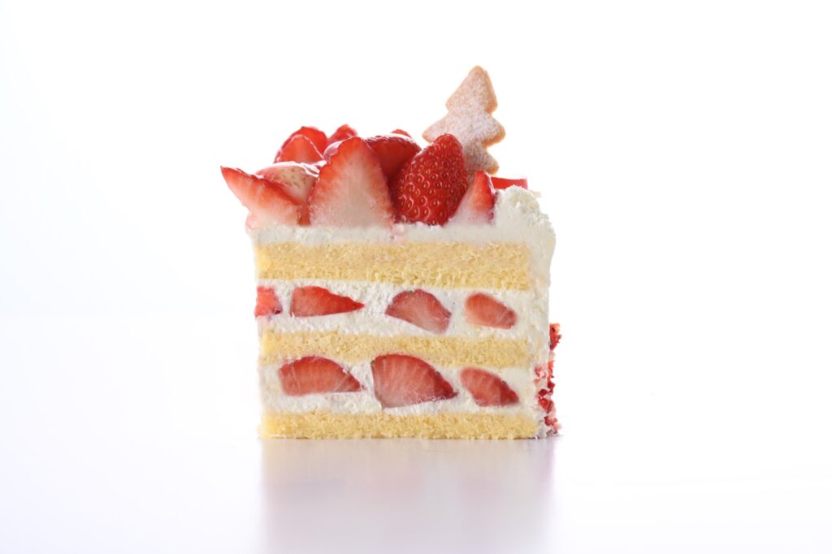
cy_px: 277
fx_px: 3465
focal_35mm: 150
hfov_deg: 13.7
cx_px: 416
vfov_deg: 9.1
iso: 100
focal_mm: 150
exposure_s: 1/125
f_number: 11
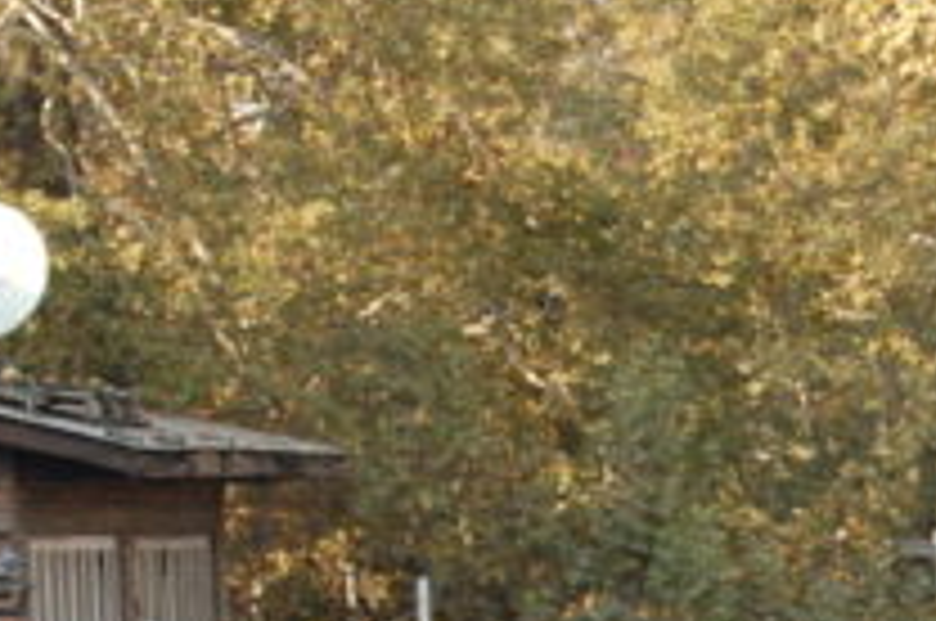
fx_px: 7209
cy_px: 729
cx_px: 929
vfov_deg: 4.9
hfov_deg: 7.4
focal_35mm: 278
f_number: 5.6
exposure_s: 1/125
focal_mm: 55
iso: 200
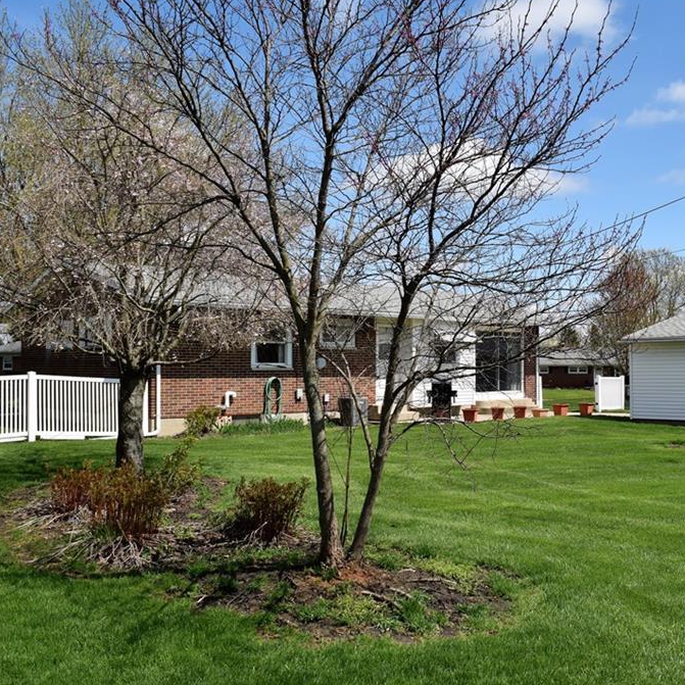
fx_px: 784
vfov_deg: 47.2
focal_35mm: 35
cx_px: 468
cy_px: 339
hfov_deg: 46.3
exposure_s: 1/320
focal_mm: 18
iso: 100
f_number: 9
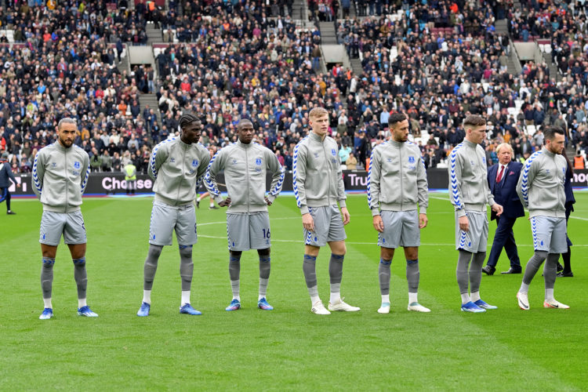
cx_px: 294
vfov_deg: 19.5
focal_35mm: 70
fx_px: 1143
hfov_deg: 28.8
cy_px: 196
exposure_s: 1/1600
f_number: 3.2
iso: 800
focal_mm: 70
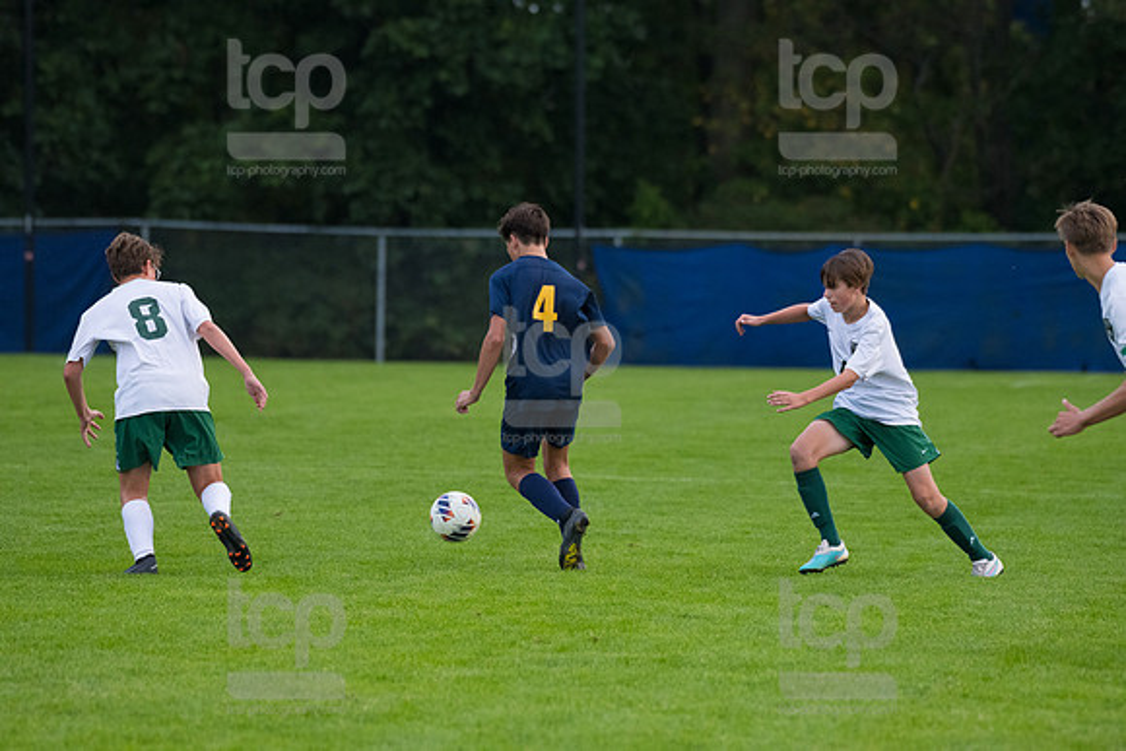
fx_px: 10011
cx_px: 563
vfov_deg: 4.3
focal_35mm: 320
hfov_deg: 6.4
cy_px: 376
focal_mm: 320
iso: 3200
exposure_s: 1/2000
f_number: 5.6
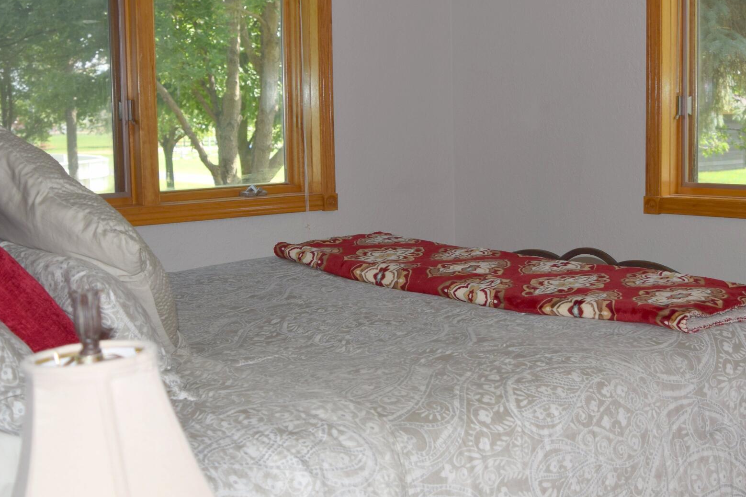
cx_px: 469
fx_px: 1077
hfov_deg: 37.9
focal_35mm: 52
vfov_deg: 26.0
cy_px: 265
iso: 100
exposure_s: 1/200
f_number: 3.5
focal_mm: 18
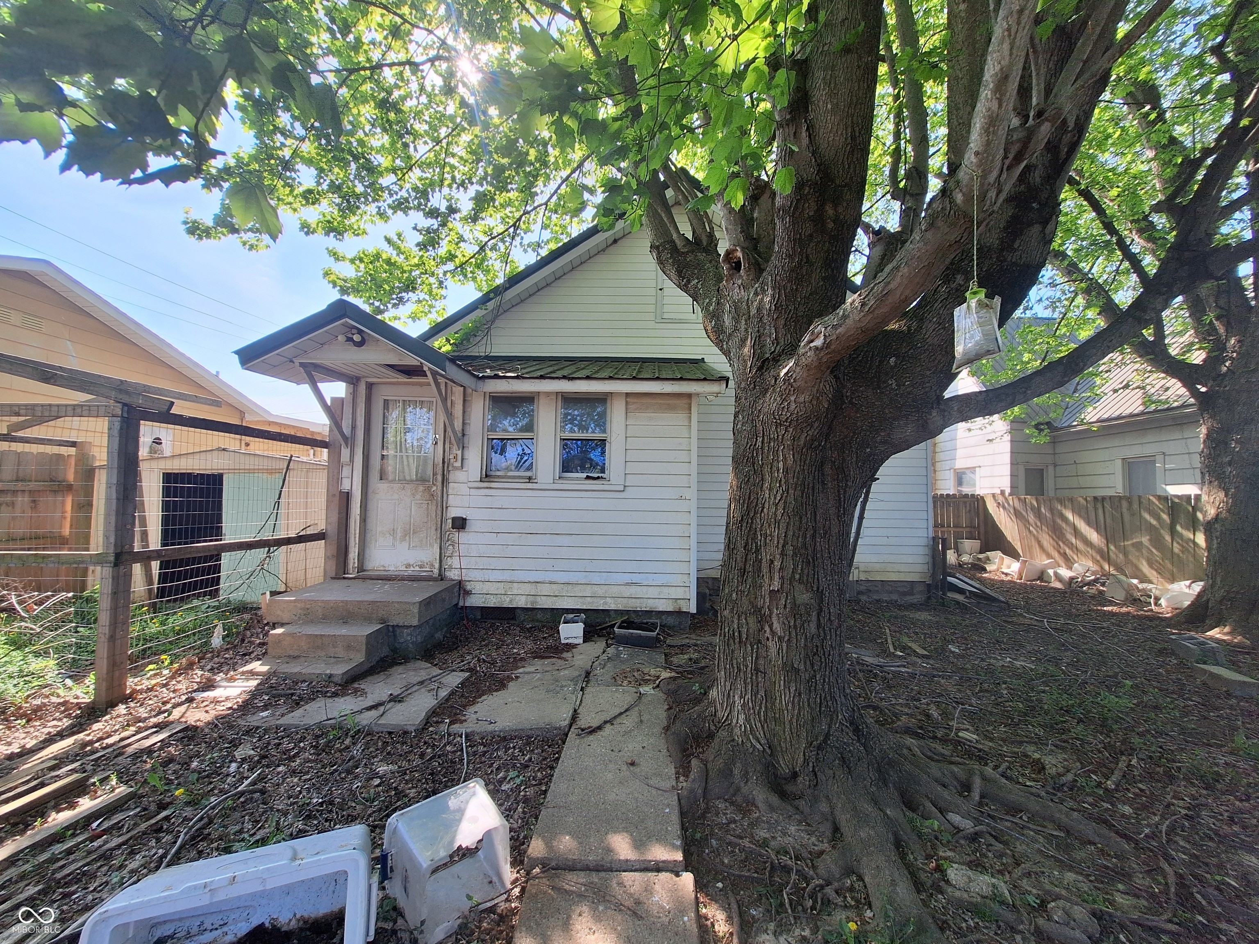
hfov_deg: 106.2
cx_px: 630
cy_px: 472
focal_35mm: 13
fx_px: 473
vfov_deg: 89.9
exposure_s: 1/447
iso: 40
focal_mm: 1.74
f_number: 2.2
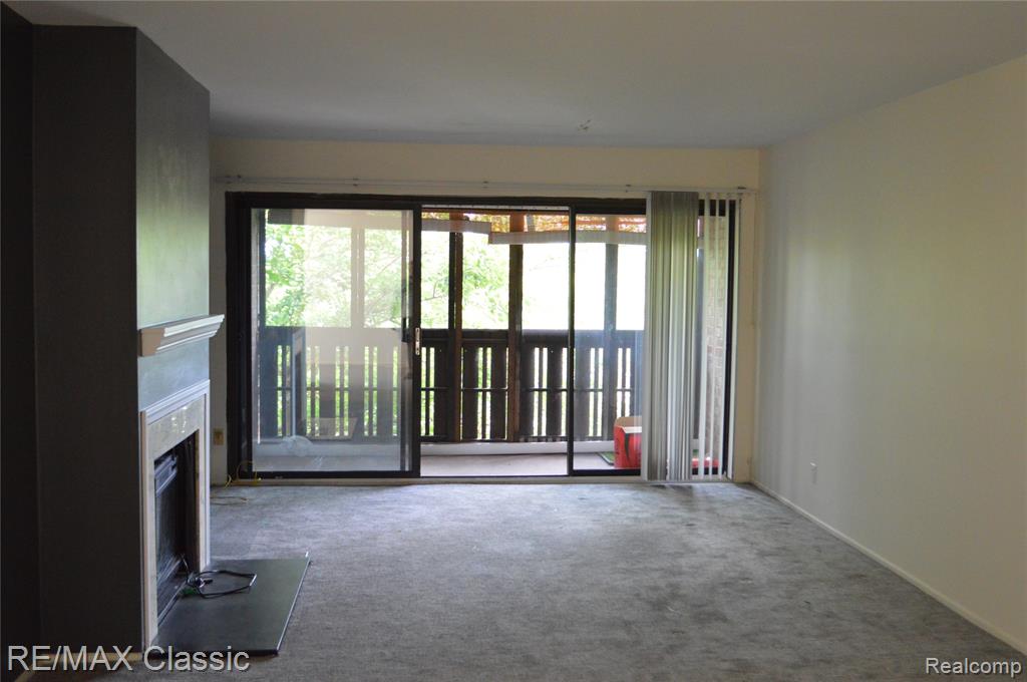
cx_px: 514
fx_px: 1026
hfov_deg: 53.2
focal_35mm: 36
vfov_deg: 36.8
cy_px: 341
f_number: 4
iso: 2200
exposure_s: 1/60
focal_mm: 24
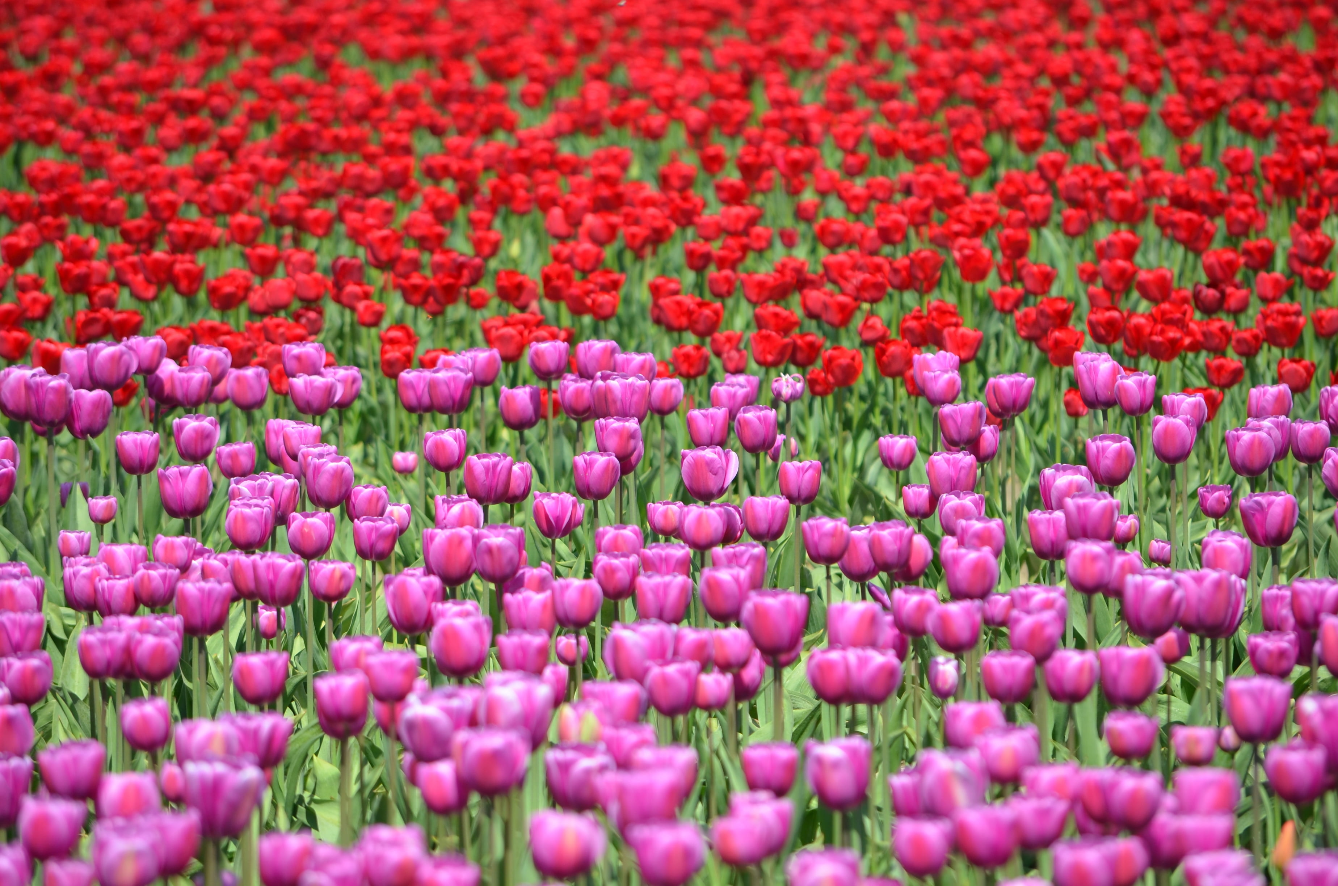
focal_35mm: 330
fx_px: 12240
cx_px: 669
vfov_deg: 4.1
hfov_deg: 6.3
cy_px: 443
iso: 200
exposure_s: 1/640
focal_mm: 220
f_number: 6.3
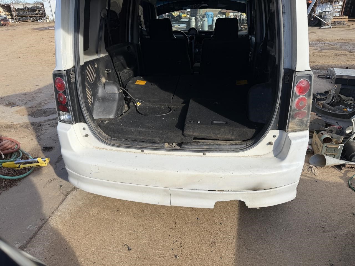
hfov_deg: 71.6
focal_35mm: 24
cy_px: 133
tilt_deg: -26.1
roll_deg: +2.0
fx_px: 246
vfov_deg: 56.8
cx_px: 178
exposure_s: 1/2525
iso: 80
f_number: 1.78
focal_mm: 6.76
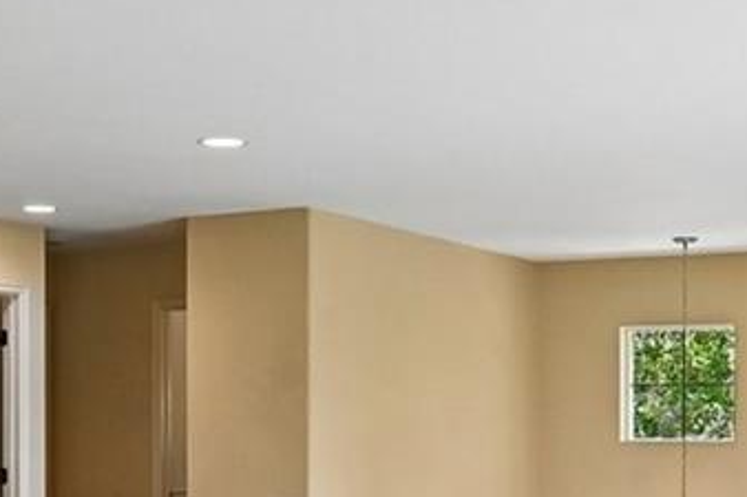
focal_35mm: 71
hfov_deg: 28.4
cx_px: 303
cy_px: 409
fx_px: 1472
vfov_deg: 19.0
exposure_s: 1/80
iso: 400
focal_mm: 15
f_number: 10
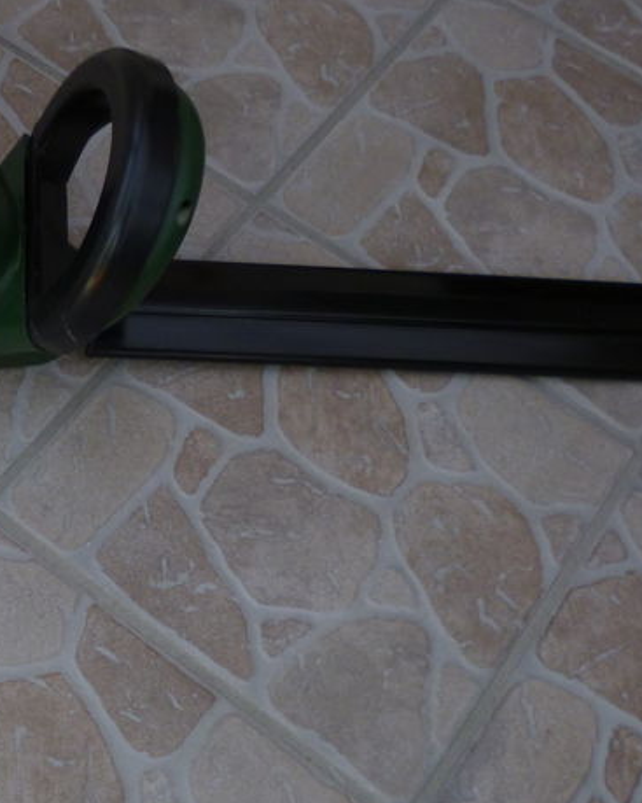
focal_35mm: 51
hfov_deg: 28.3
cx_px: 38
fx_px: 1212
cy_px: 429
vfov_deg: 36.6
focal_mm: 4.3
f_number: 2.5
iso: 100
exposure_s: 1/200
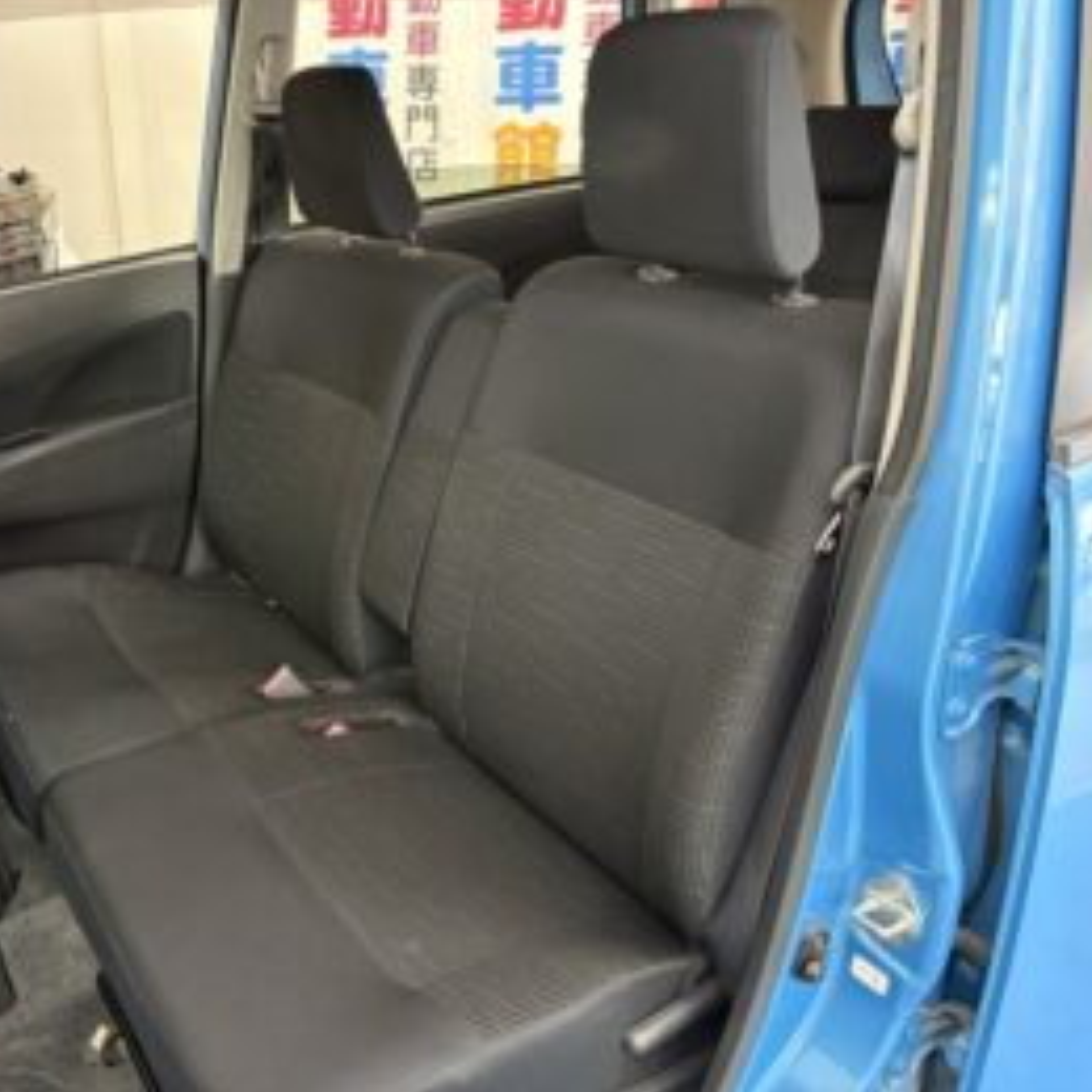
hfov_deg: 51.5
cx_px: 361
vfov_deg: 52.5
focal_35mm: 31
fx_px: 1106
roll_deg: +3.0
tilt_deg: -21.1
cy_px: 544
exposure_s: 1/25
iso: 500
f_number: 1.6
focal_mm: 5.96
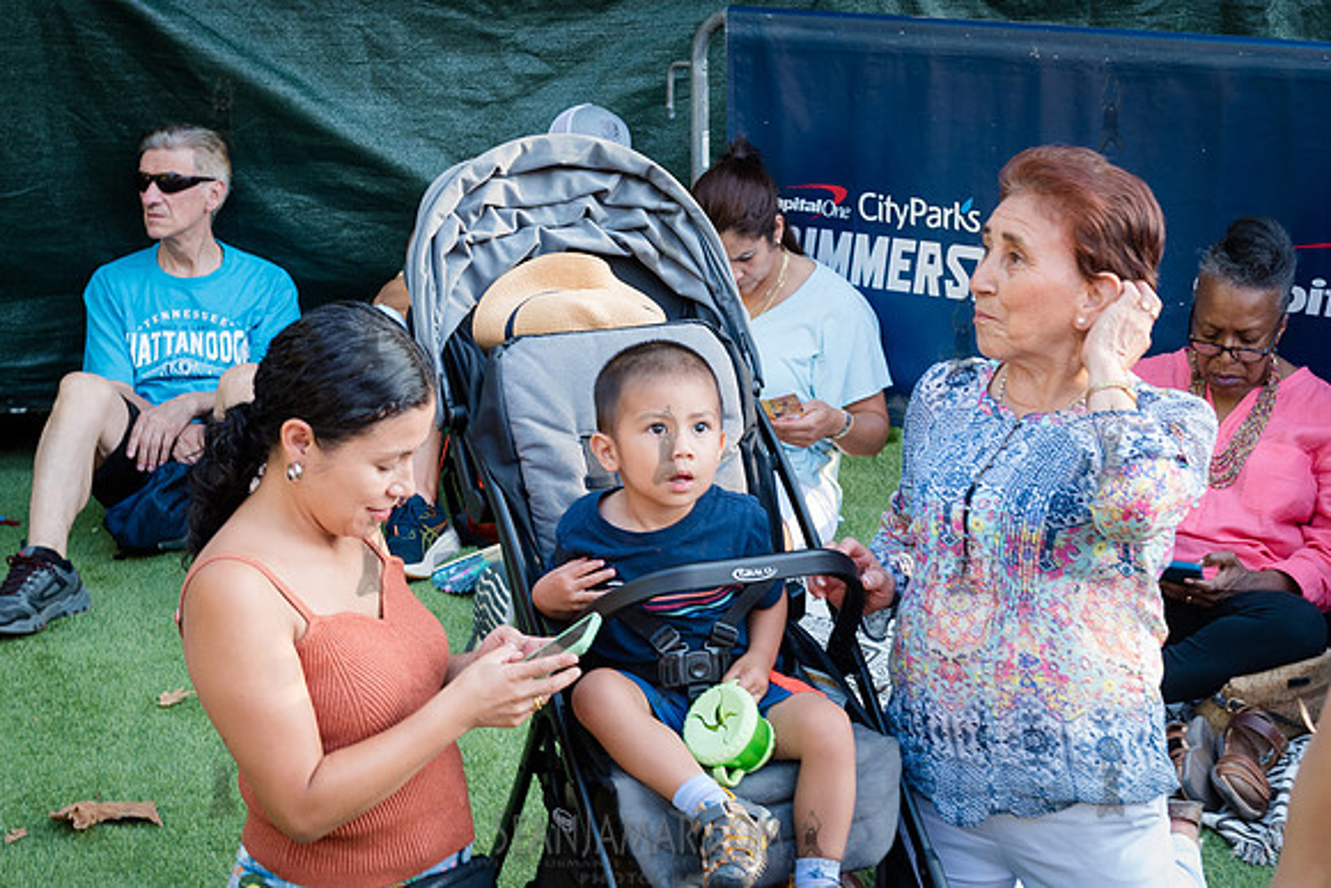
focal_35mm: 60
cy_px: 462
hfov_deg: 33.1
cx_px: 723
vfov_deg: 22.5
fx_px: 2236
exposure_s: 1/80
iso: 500
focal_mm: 42
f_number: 5
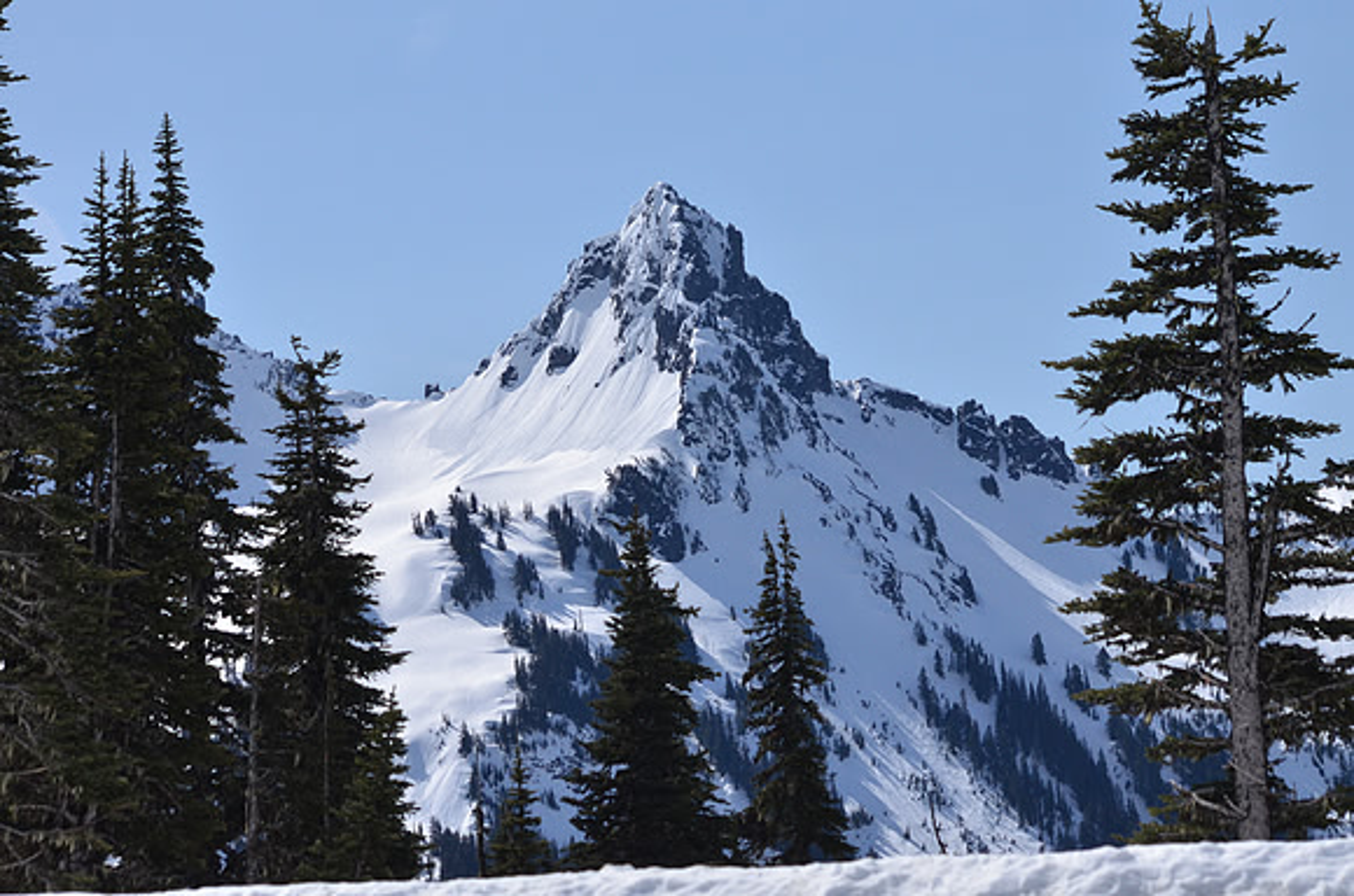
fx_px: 6192
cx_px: 677
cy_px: 448
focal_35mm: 165
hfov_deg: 12.5
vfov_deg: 8.3
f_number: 9
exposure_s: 1/4000
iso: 800
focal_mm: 110
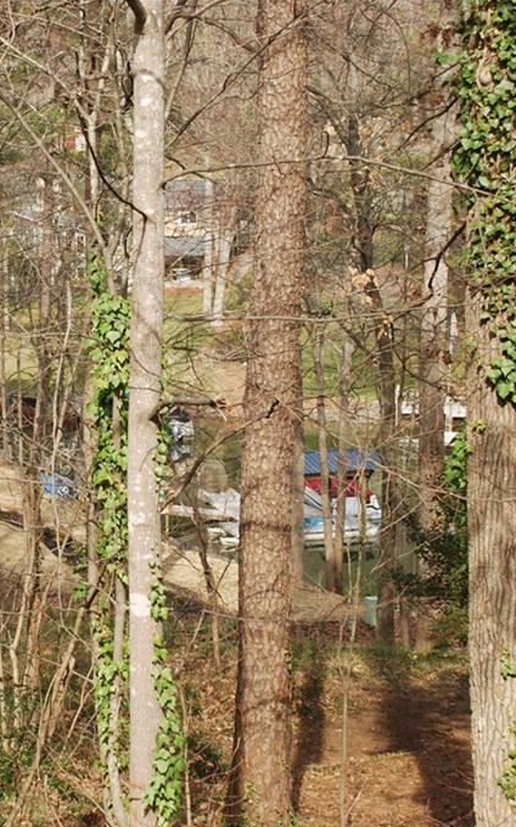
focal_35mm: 81
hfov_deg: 16.0
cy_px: 414
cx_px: 99
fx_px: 1818
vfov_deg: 25.6
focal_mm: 35
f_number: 6.3
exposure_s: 1/125
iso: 100
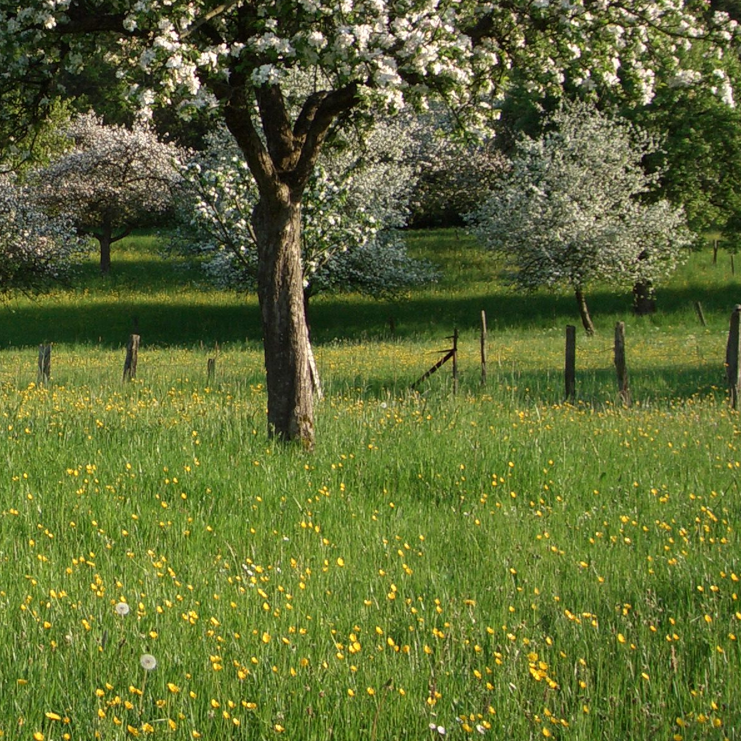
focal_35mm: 82
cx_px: -132
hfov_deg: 19.9
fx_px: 1986
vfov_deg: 20.8
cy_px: 101
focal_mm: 8
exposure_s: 1/250
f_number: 4.8
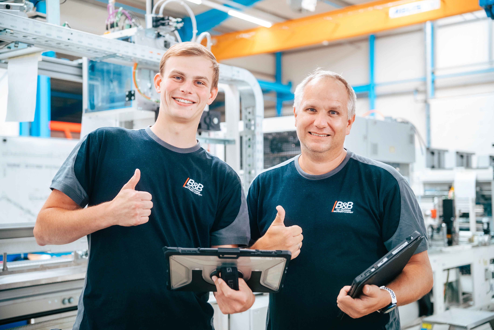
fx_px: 638
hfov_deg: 42.3
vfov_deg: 29.0
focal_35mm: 46
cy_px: 165
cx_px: 247
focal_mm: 46.5
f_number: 2.8
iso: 1600
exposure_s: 1/25
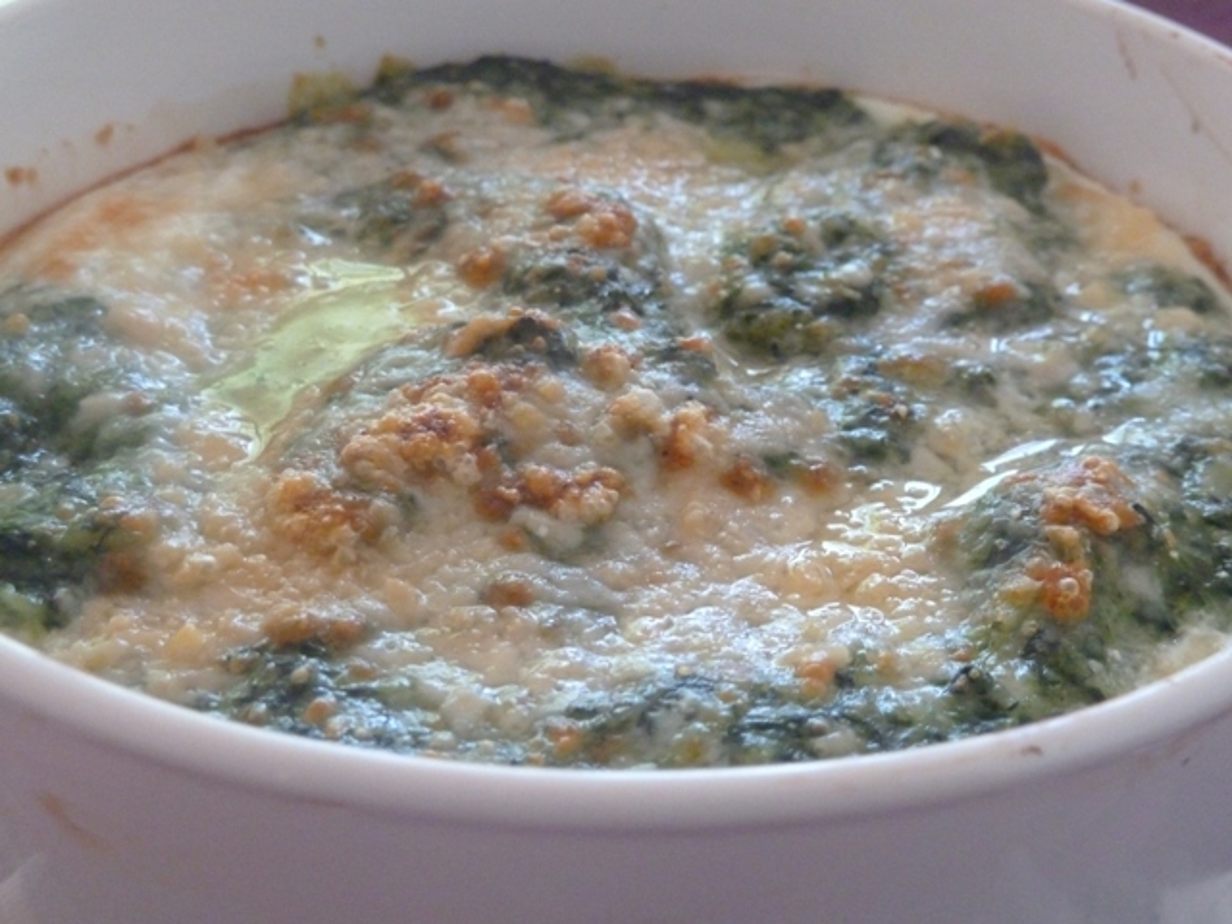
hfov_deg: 34.9
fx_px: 1957
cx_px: 616
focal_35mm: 55
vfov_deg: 26.6
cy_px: 462
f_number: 3.9
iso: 800
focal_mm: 9.1
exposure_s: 1/160
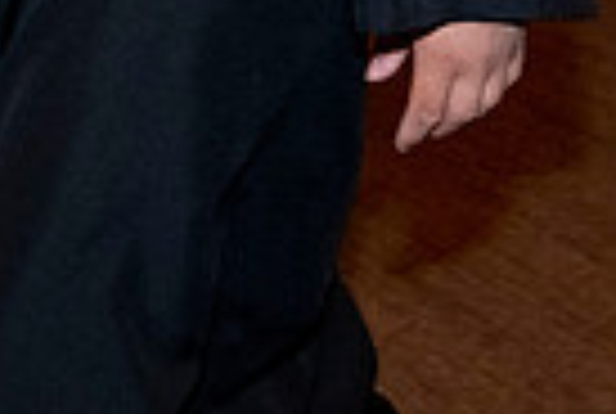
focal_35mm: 172
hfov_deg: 11.9
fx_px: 2950
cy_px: -549
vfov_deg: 7.5
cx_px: 94
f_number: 7.1
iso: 6400
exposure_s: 1/200
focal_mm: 35
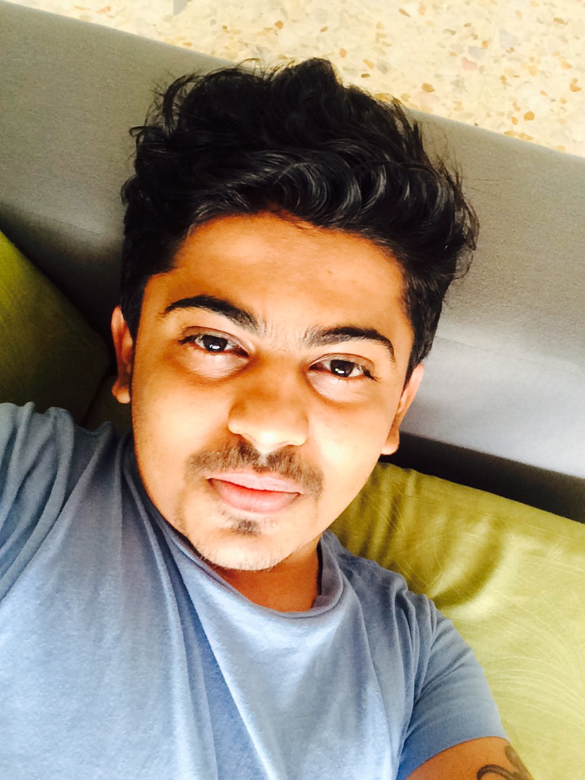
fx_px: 699
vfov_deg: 58.4
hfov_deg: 45.4
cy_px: 390
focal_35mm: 31
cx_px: 292
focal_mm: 2.15
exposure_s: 1/17
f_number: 2.4
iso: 400
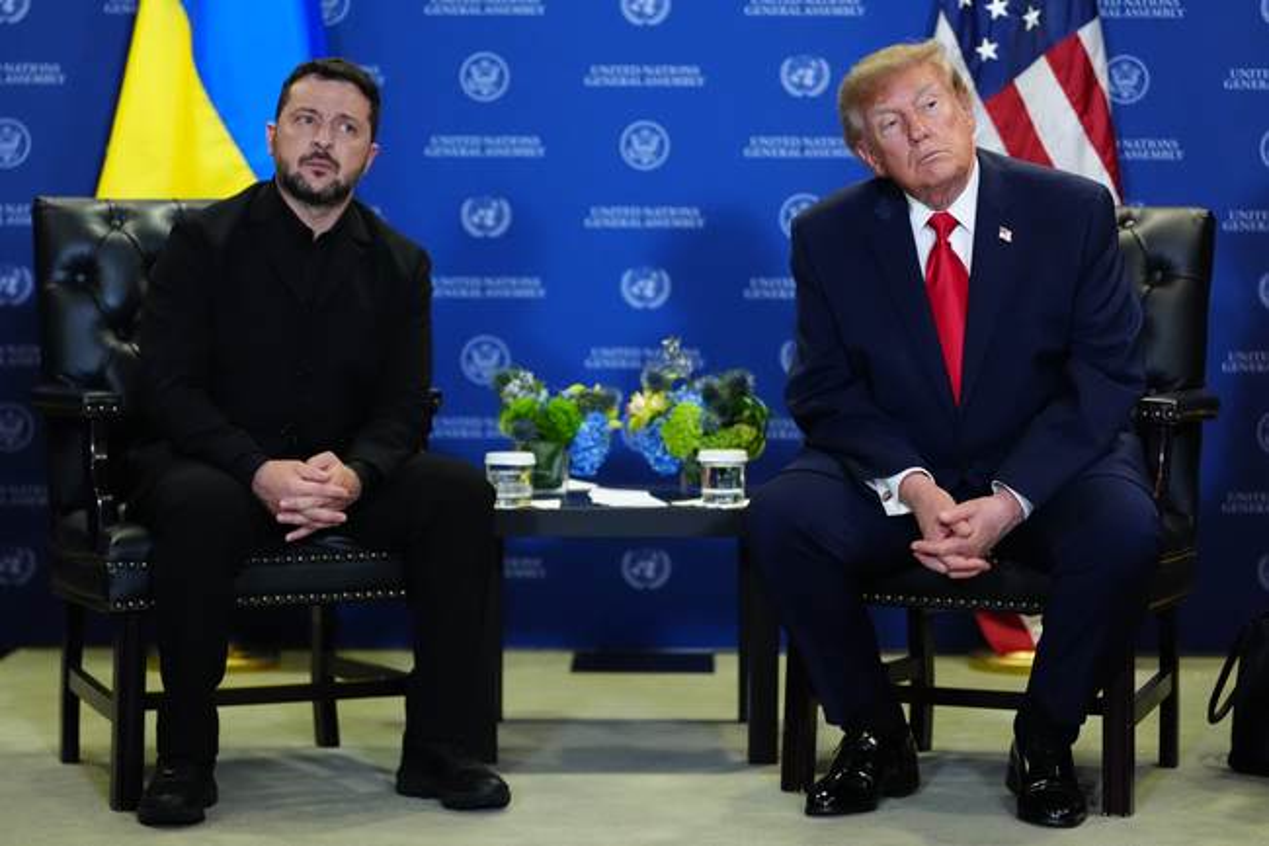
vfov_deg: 14.5
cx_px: 634
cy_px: 423
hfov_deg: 21.7
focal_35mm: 94
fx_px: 3312
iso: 5000
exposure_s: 1/400
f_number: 2.8
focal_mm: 94
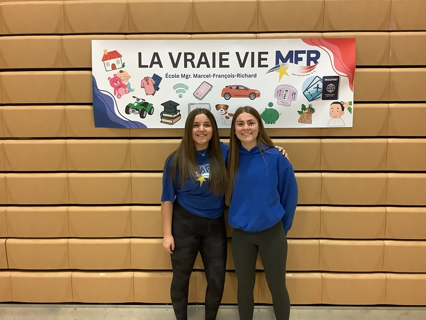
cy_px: 160
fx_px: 381
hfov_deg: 58.4
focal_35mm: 31
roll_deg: +0.6
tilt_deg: -8.9
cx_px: 213
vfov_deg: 45.4
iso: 250
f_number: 2.4
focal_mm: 3.3
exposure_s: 1/60
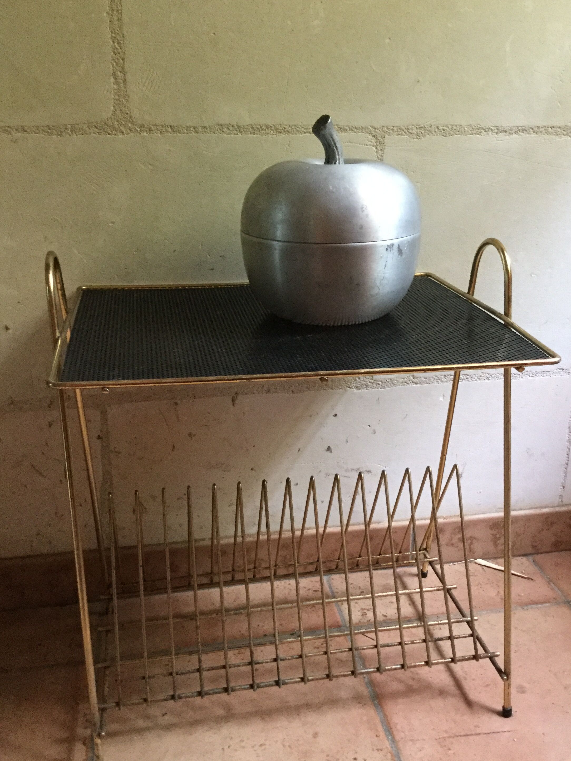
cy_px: 396
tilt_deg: -21.5
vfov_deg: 52.6
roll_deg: -0.4
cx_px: 306
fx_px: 770
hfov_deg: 40.7
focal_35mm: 35
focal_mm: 3.3
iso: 200
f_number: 2.4
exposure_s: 1/25
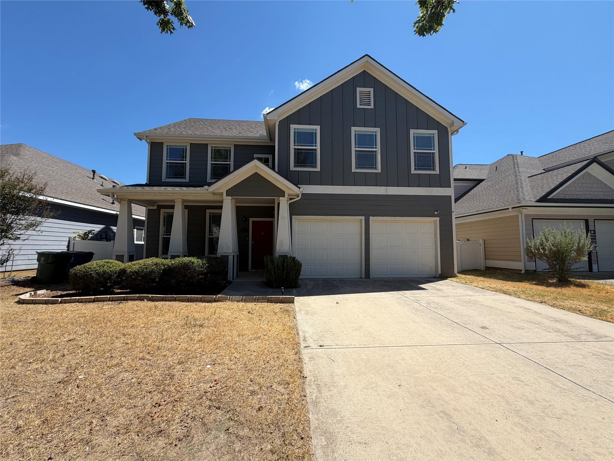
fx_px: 248
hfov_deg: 102.1
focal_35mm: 14
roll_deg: +0.1
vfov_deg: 85.7
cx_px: 307
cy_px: 230
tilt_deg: +2.7
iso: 20
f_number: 2.2
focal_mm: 2.22
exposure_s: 1/841
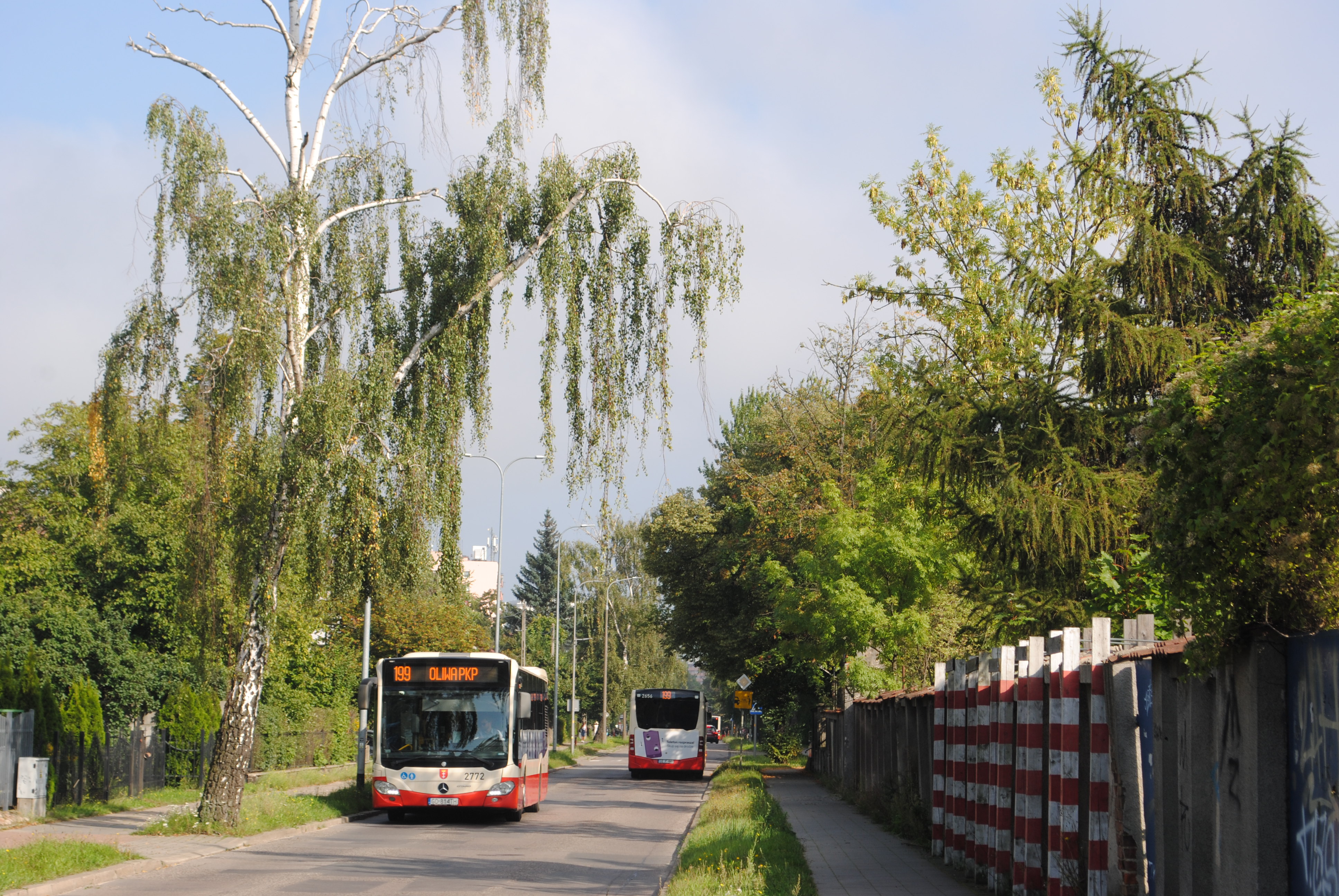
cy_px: 448
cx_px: 670
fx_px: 3072
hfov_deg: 24.6
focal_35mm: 82
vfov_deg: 16.6
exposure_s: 1/160
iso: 100
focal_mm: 55
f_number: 6.3
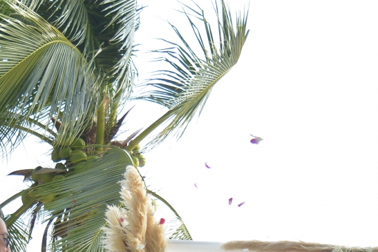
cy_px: 380
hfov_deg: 12.9
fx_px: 1659
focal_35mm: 158
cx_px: 292
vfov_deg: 8.5
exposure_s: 1/250
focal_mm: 48
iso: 400
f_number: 4
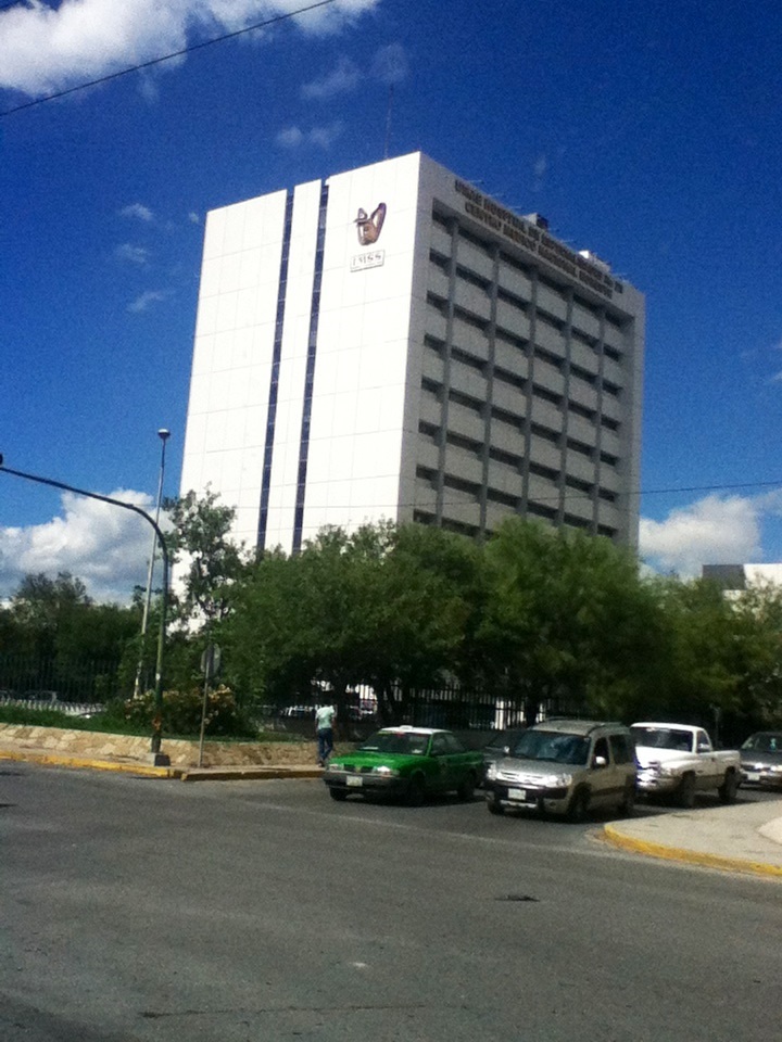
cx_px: 391
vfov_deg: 56.8
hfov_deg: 44.2
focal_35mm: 32
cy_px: 521
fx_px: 964
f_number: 2.4
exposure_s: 1/846
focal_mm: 3.85
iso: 80
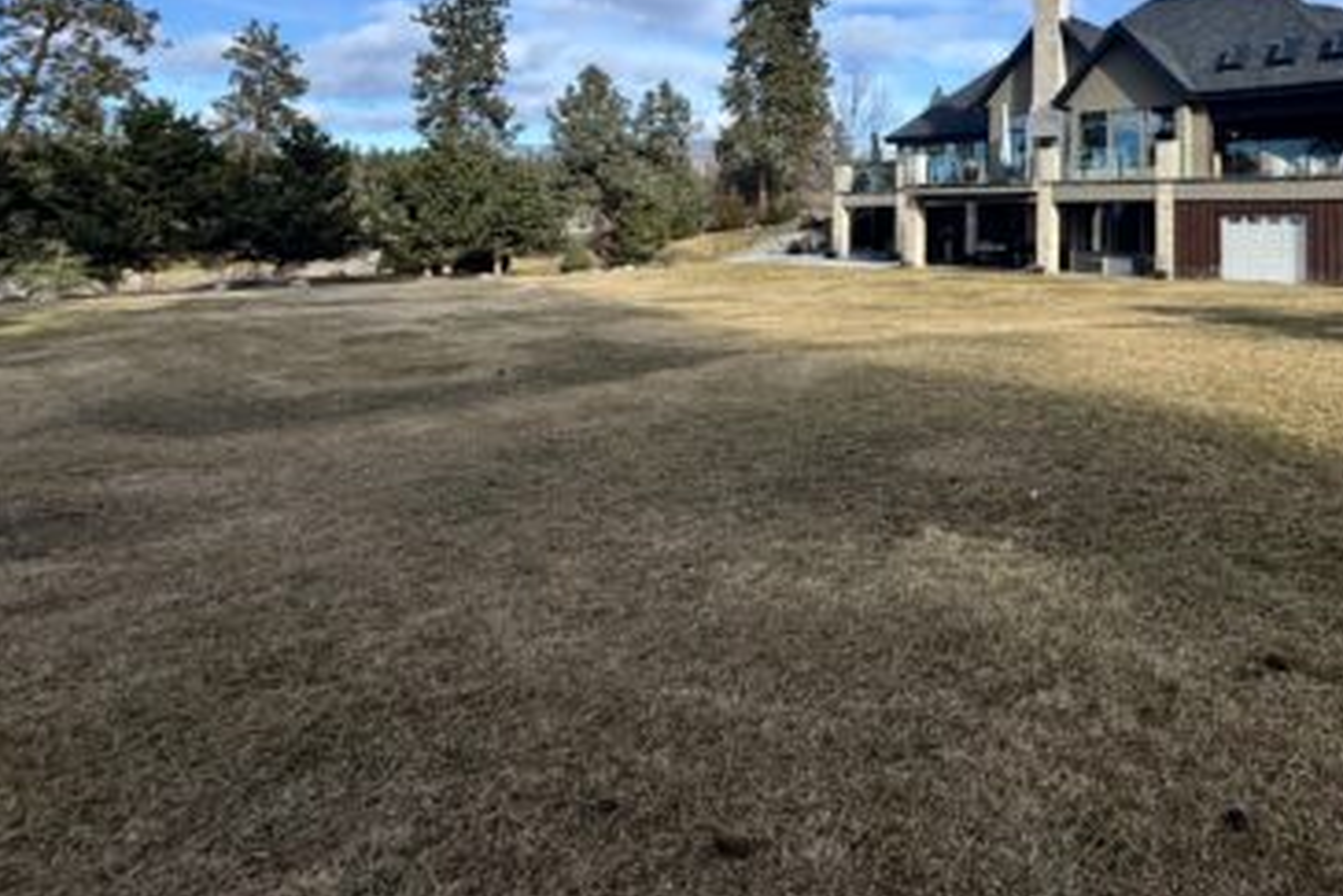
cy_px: 136
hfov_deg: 68.2
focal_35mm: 24
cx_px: 1033
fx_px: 896
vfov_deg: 49.0
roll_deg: -0.6
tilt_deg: +7.0
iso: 40
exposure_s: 1/1449
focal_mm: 2.22
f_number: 2.2
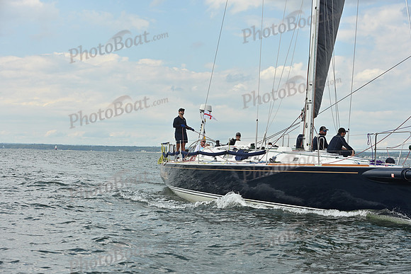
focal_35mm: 70
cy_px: 137
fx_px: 799
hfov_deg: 28.8
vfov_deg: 19.5
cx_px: 206
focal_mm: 70
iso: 320
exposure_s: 1/1600
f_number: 7.1
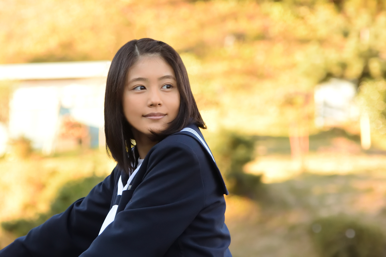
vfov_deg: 6.0
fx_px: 2455
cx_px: 193
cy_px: 128
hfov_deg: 9.0
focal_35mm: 229
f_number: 4
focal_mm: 85
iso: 800
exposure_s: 1/400
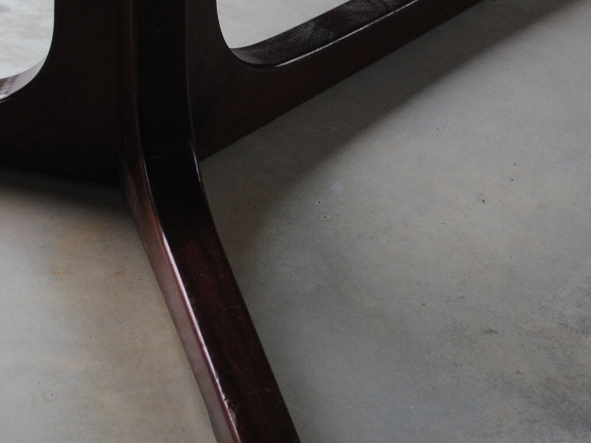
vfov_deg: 12.5
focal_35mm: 118
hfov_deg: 16.6
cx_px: 304
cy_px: 131
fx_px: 2020
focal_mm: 29
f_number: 4.8
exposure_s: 1/100
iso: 200
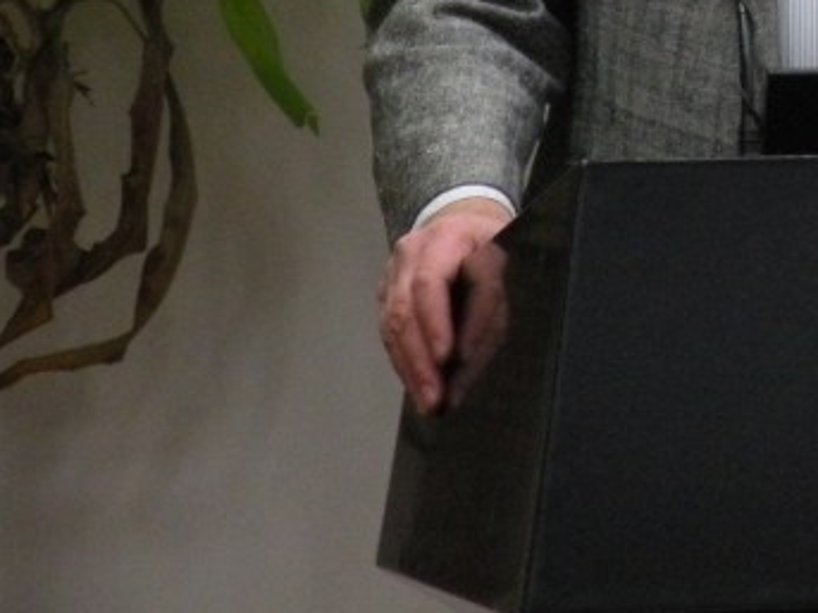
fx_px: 12000
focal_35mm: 508
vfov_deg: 2.9
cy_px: -293
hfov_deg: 3.9
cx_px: 1028
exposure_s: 1/38.1
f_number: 4.5
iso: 400
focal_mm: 30.1
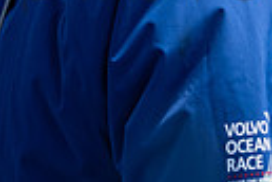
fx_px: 967
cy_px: -252
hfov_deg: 15.1
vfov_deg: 9.5
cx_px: 379
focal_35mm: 128
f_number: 6.3
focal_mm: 24
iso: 200
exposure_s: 1/1250
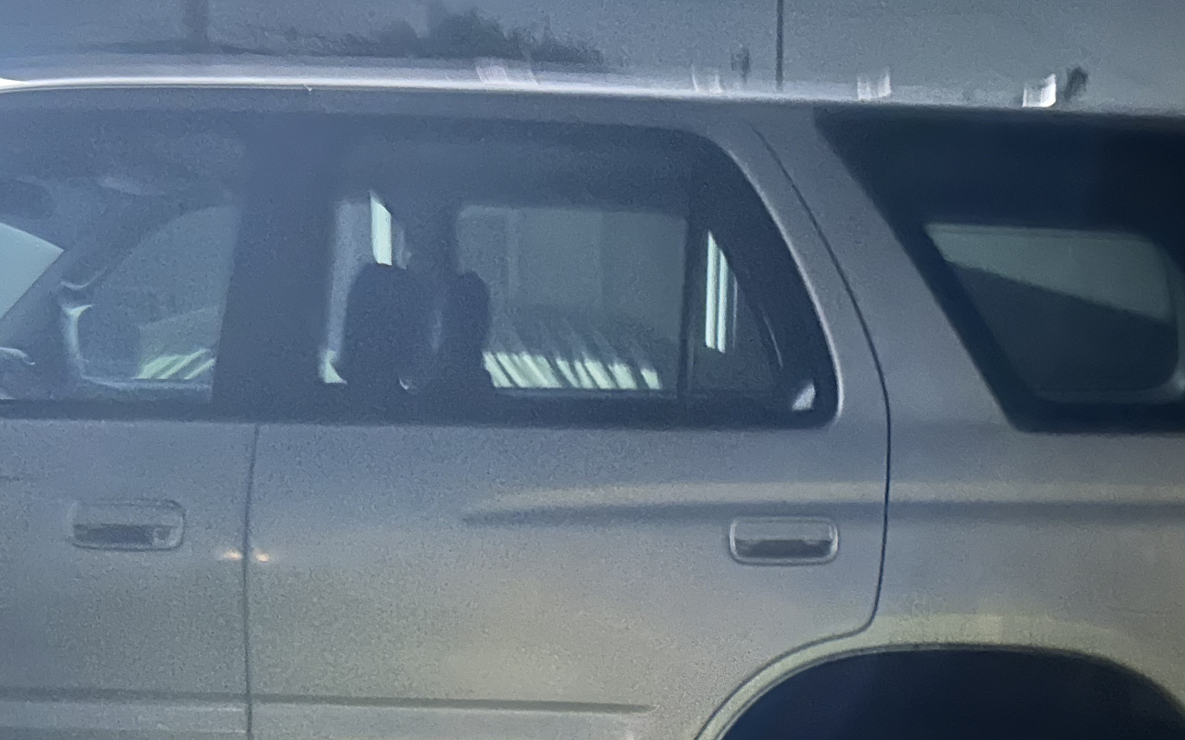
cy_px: 705
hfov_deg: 39.4
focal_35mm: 51
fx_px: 1647
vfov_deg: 24.4
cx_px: 714
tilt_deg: -10.6
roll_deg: -2.1
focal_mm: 5.7
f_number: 1.5
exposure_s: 1/5
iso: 1250
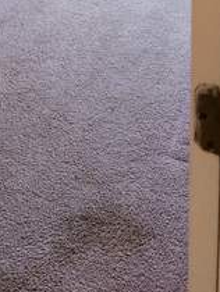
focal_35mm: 70
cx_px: 18
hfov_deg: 20.6
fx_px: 592
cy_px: -121
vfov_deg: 23.4
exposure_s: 1/120
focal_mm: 5.4
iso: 500
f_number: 1.8
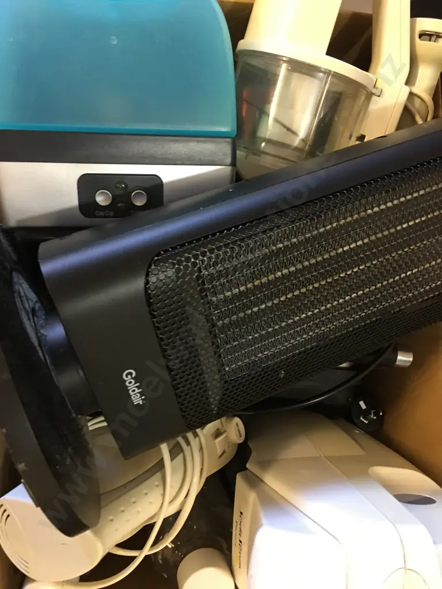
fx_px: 494
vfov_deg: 61.7
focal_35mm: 29
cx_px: 221
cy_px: 294
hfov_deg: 48.2
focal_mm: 4.15
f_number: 2.2
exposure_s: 1/17
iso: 125
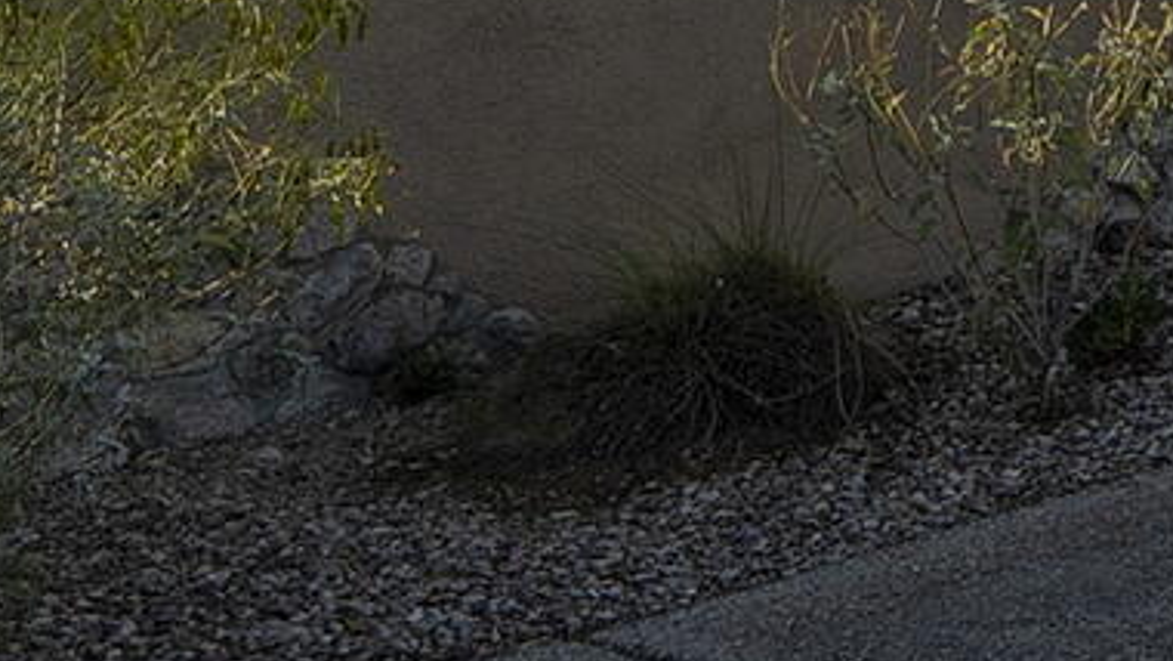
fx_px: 3360
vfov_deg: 10.4
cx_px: 2966
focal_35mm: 108
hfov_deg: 13.3
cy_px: -599
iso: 100
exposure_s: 1/160
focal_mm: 14
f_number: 9
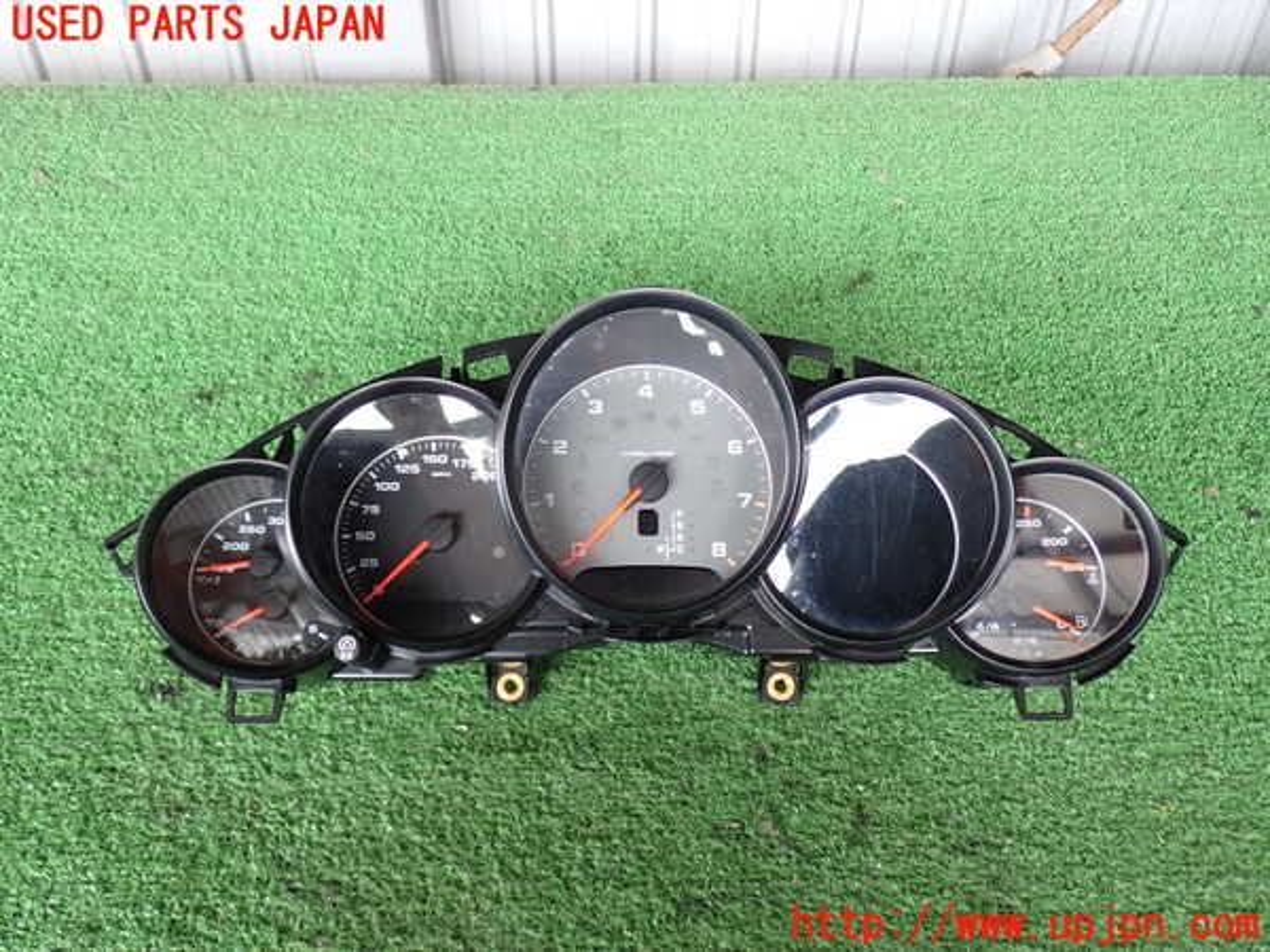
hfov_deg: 56.8
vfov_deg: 44.2
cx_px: 635
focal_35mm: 32
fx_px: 1174
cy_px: 476
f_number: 2.4
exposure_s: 1/30
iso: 200
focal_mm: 5.79
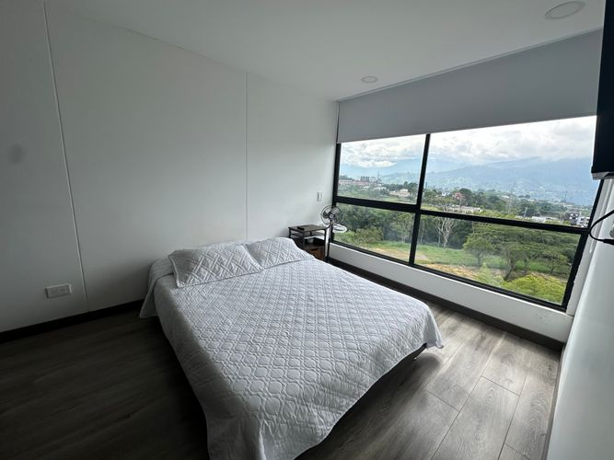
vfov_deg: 85.7
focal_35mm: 14
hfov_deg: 102.1
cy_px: 230
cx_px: 307
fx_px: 248
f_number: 2.2
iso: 40
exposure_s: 1/836
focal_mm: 2.22
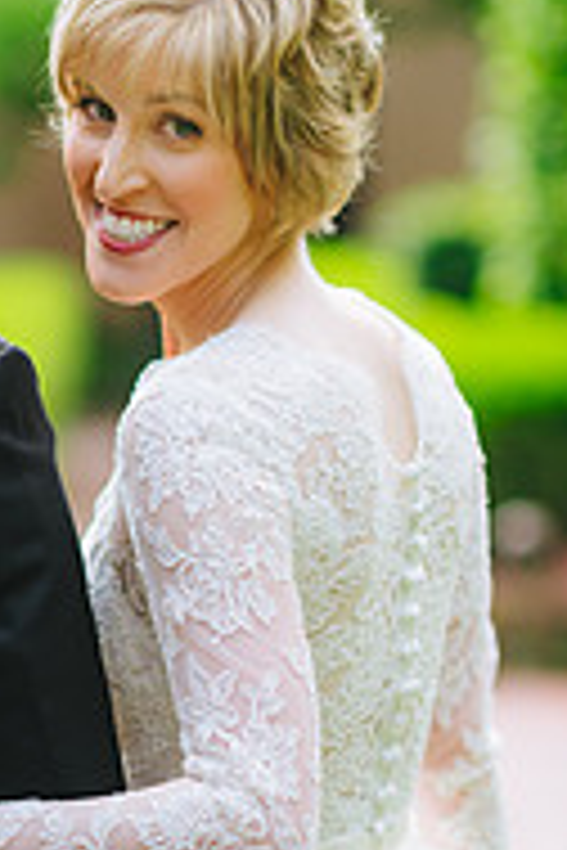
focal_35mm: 202
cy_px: 657
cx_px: 86
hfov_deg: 6.8
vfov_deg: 10.2
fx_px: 4772
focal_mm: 85
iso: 100
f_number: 2
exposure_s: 1/1000
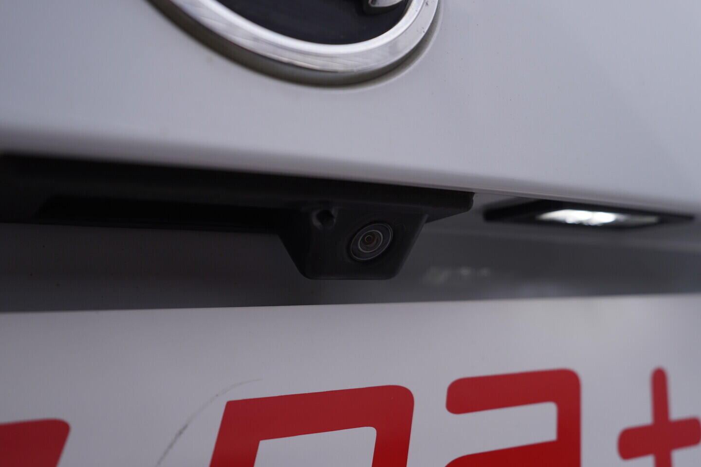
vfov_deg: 36.9
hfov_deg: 53.1
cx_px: 350
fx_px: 701
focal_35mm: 36
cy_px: 234
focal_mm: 24
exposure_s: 1/80
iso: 125
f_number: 4
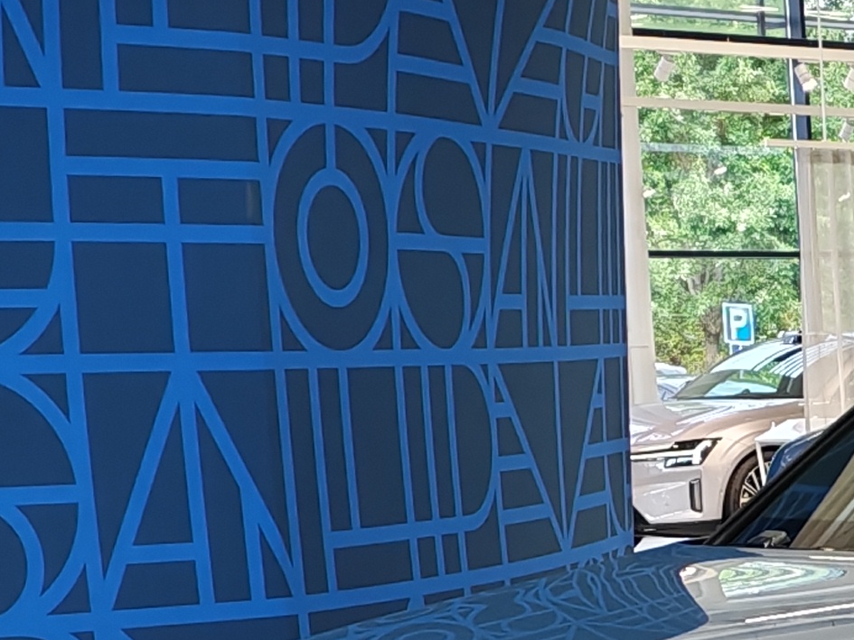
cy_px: 1046
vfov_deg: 10.0
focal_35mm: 143
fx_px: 3528
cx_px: 1251
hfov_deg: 13.1
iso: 229
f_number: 1.9
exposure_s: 1/100
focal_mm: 6.12
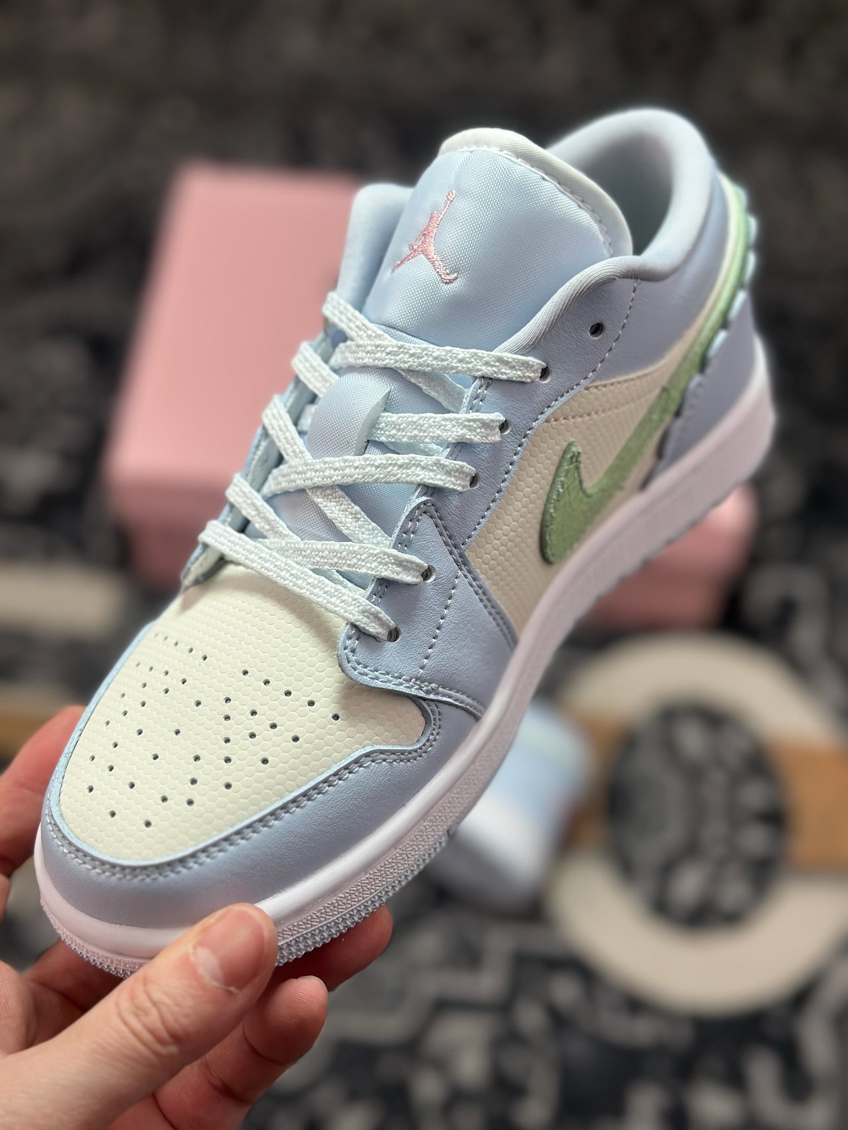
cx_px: 424
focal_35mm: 48
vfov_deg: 39.7
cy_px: 565
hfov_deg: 30.3
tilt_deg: -55.9
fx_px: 1568
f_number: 1.78
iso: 80
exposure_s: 1/1613
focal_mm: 6.86
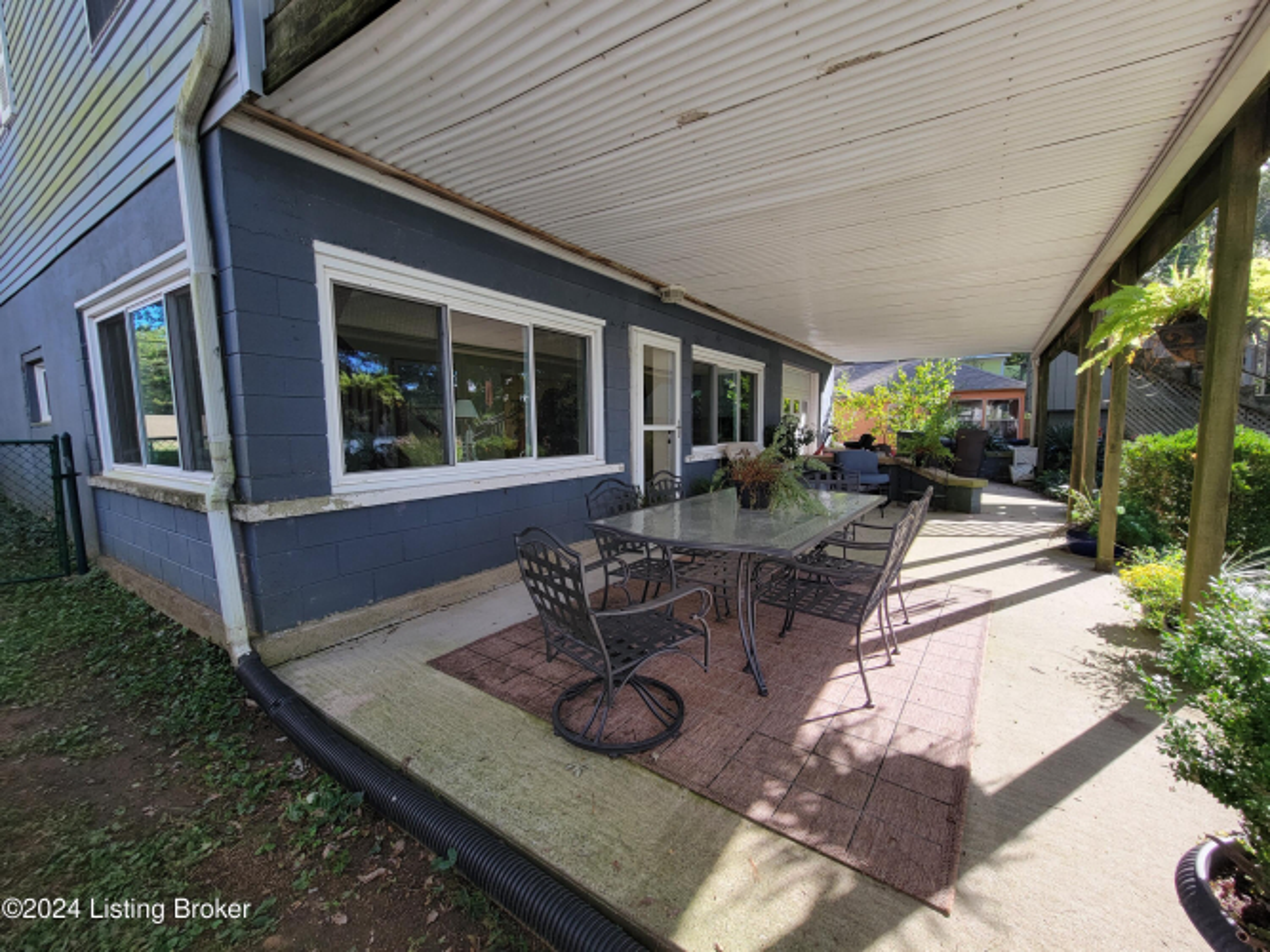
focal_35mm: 13
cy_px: 476
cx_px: 635
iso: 50
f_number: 2.2
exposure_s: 1/290
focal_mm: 2.2
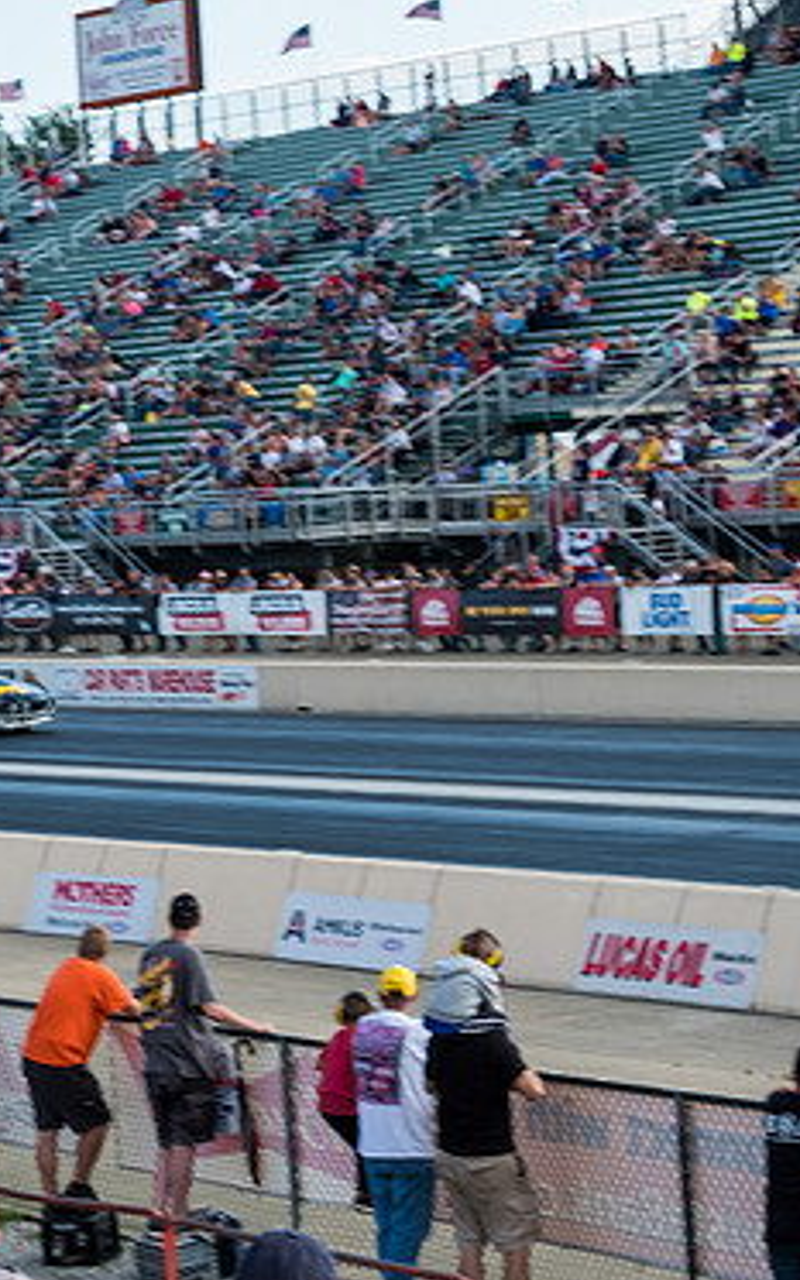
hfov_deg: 10.9
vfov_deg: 17.5
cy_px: 654
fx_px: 4153
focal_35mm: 119
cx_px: -14
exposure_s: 1/200
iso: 400
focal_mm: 50
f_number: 9
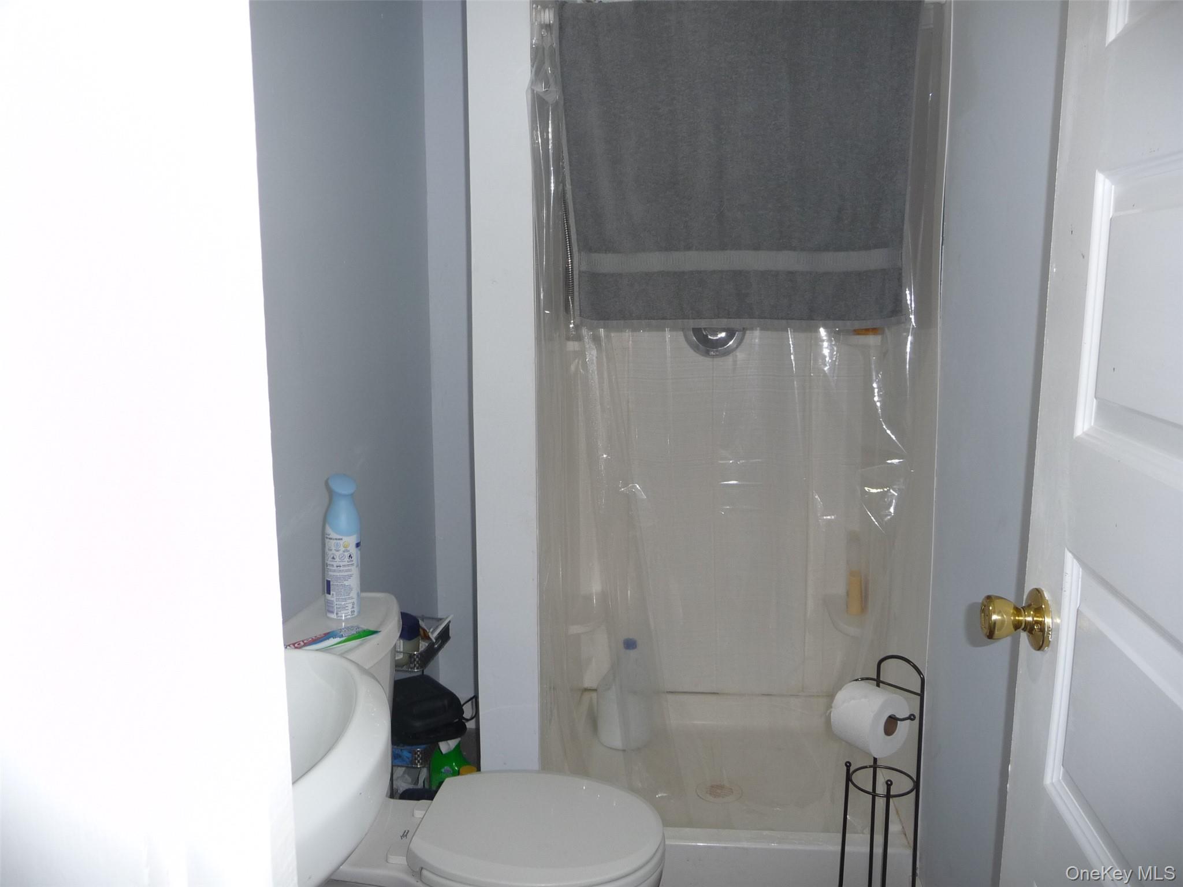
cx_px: 592
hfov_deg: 63.4
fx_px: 957
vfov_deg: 49.7
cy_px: 444
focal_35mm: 28
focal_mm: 4.7
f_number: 3.3
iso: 100
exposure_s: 1/30
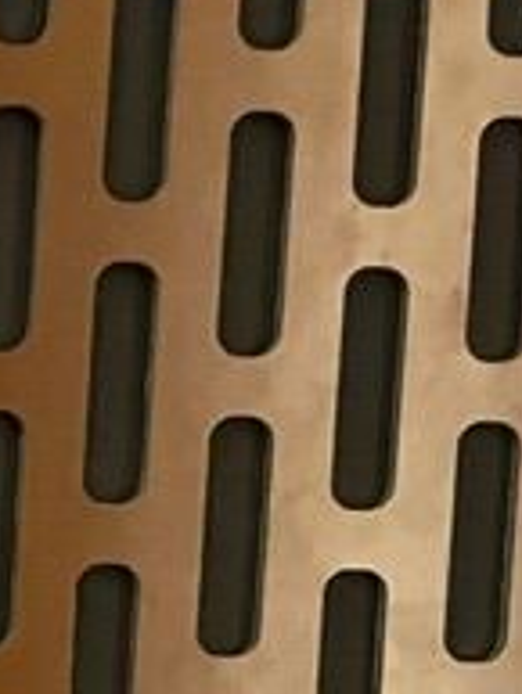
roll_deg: -1.0
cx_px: -1184
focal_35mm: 138
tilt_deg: -4.3
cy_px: 583
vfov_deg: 14.2
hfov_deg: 8.5
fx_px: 2772
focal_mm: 5.1
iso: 640
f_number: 1.6
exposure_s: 1/30
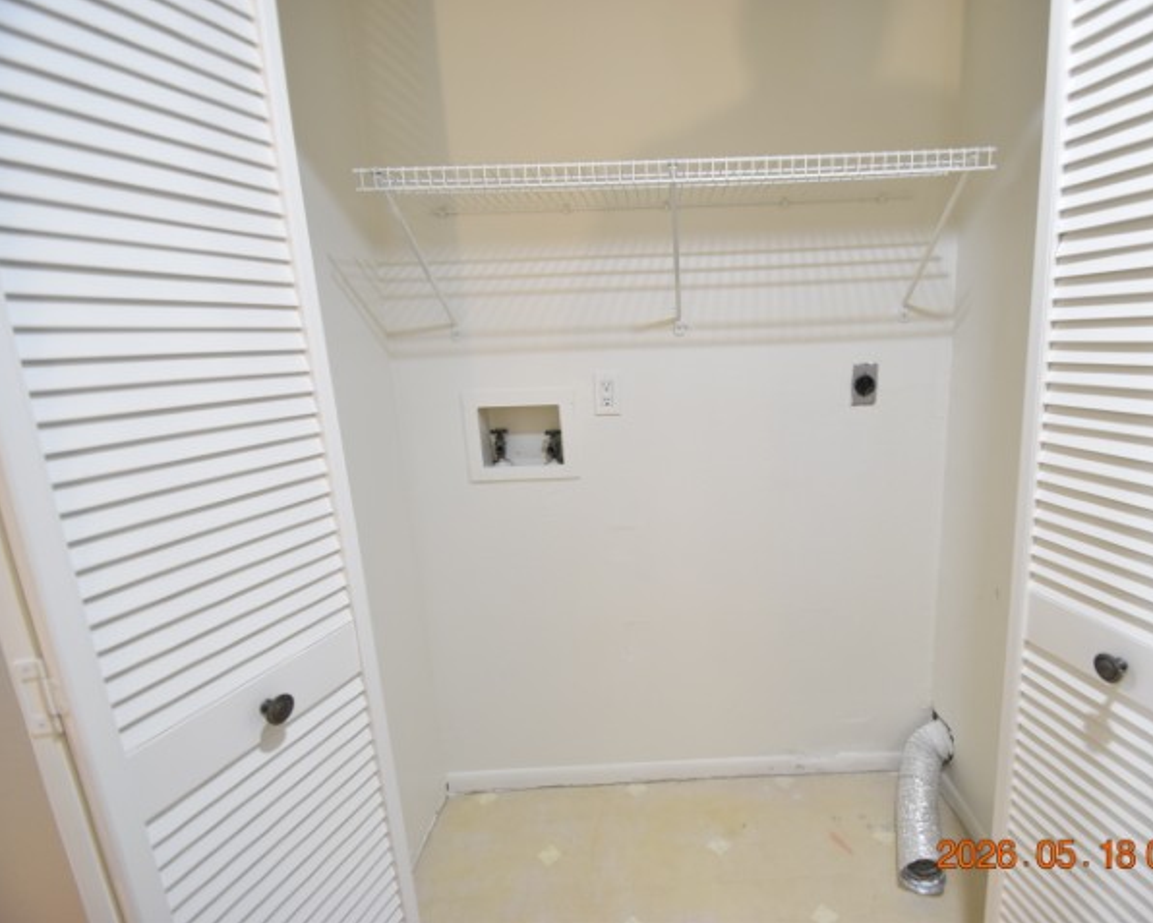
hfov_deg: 88.7
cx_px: 681
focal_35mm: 17
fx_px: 580
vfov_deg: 77.0
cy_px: 461
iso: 800
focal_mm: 10
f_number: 3.5
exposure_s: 1/20
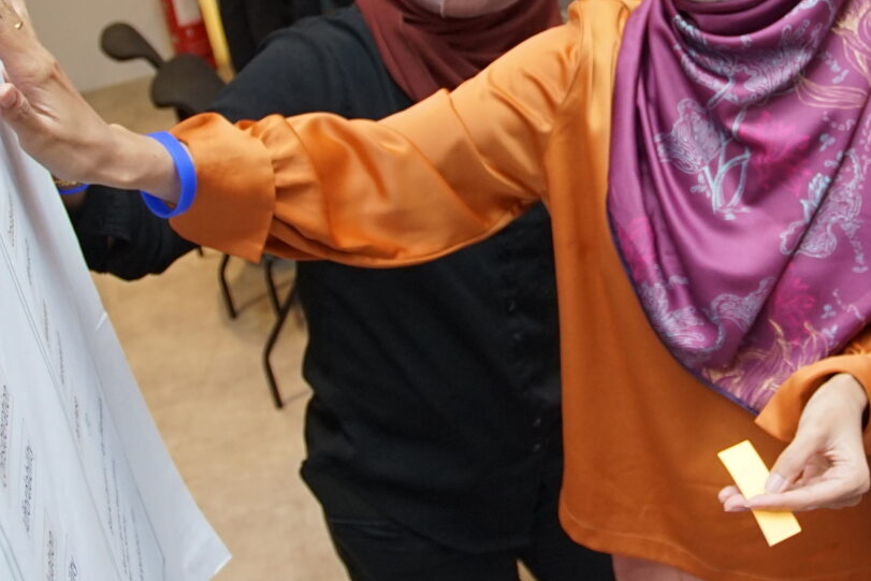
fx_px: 1452
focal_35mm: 60
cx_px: 662
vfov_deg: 22.0
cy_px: 46
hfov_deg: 32.7
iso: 800
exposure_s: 1/125
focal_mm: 19
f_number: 4
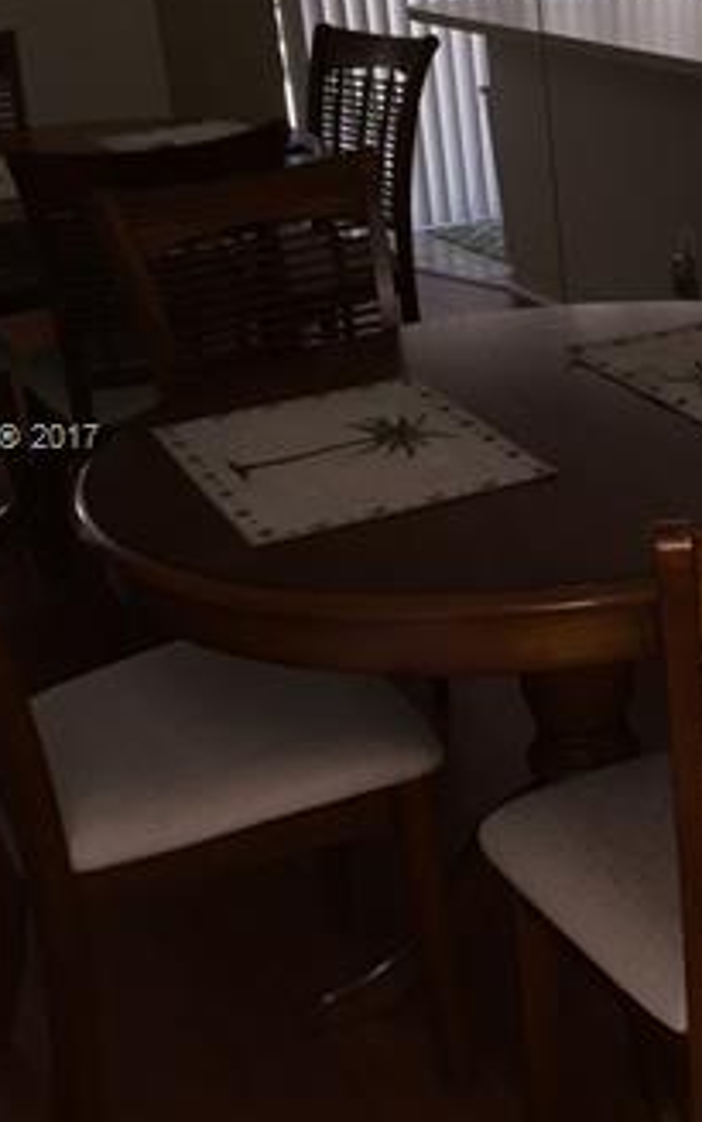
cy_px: 441
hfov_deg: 20.8
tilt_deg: -20.2
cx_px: 723
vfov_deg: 33.9
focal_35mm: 60
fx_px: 1837
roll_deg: +2.0
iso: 50
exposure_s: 1/30
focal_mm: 4.15
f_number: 2.2
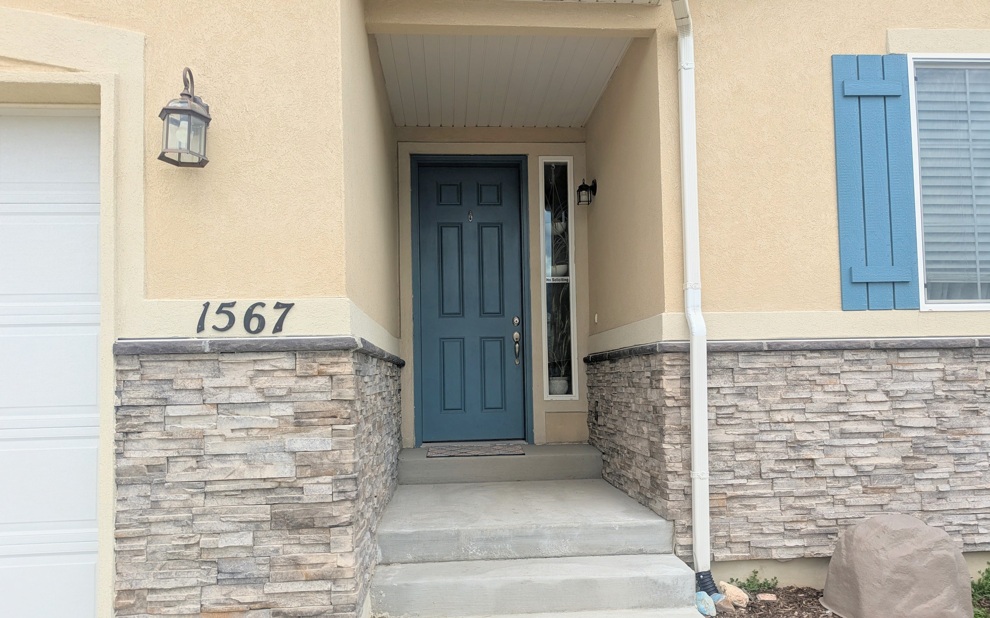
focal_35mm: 26
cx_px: 499
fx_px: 701
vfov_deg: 47.5
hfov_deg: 70.4
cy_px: 333
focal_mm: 6.81
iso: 44
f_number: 1.85
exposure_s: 1/951
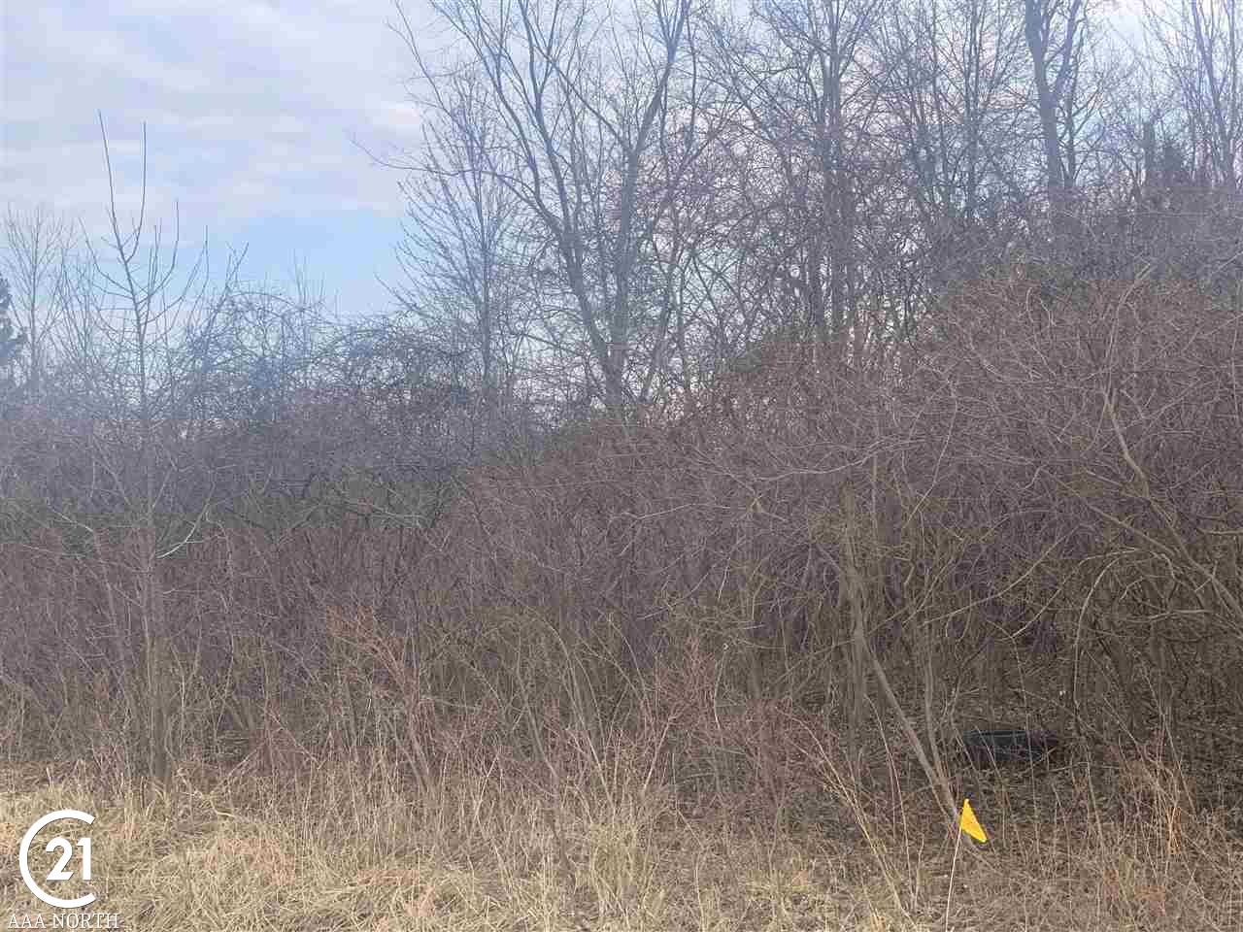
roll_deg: +1.0
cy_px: 466
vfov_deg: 28.0
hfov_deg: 36.8
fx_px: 1867
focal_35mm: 52
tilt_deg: +3.1
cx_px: 622
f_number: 2.4
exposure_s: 1/387
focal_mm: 6
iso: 16
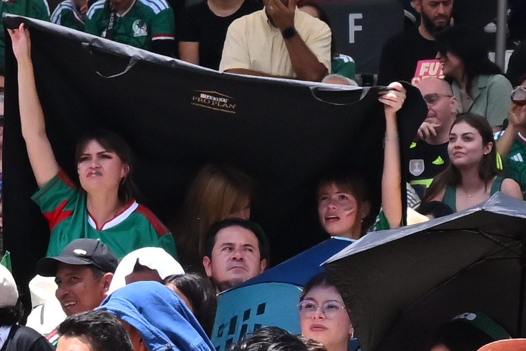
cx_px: -846
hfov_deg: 2.7
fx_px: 11173
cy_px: 72
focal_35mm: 765
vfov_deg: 1.8
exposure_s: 1/640
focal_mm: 96
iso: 500
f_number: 11
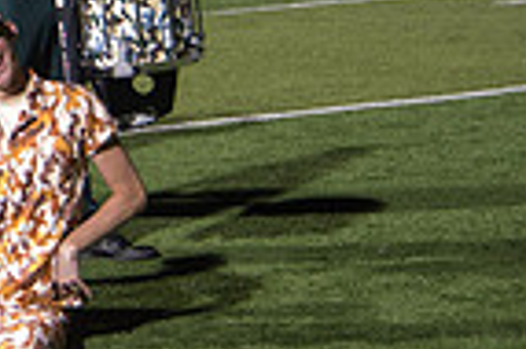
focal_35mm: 203
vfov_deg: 6.7
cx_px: -327
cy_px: 99
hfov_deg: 9.8
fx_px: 2963
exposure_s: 1/25
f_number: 5
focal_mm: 50
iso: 1000
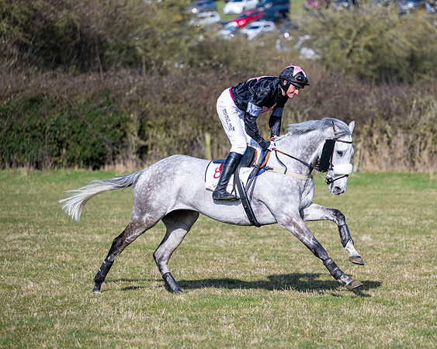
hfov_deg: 10.8
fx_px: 2320
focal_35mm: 179
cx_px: 248
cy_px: 199
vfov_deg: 8.6
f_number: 2.8
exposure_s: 1/4000
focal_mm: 140
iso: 200
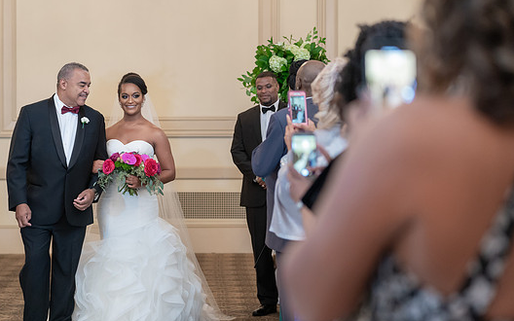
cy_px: 172
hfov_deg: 21.4
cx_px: 238
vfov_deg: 13.5
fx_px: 1359
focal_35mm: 97
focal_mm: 78
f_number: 2.8
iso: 2000
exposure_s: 1/100
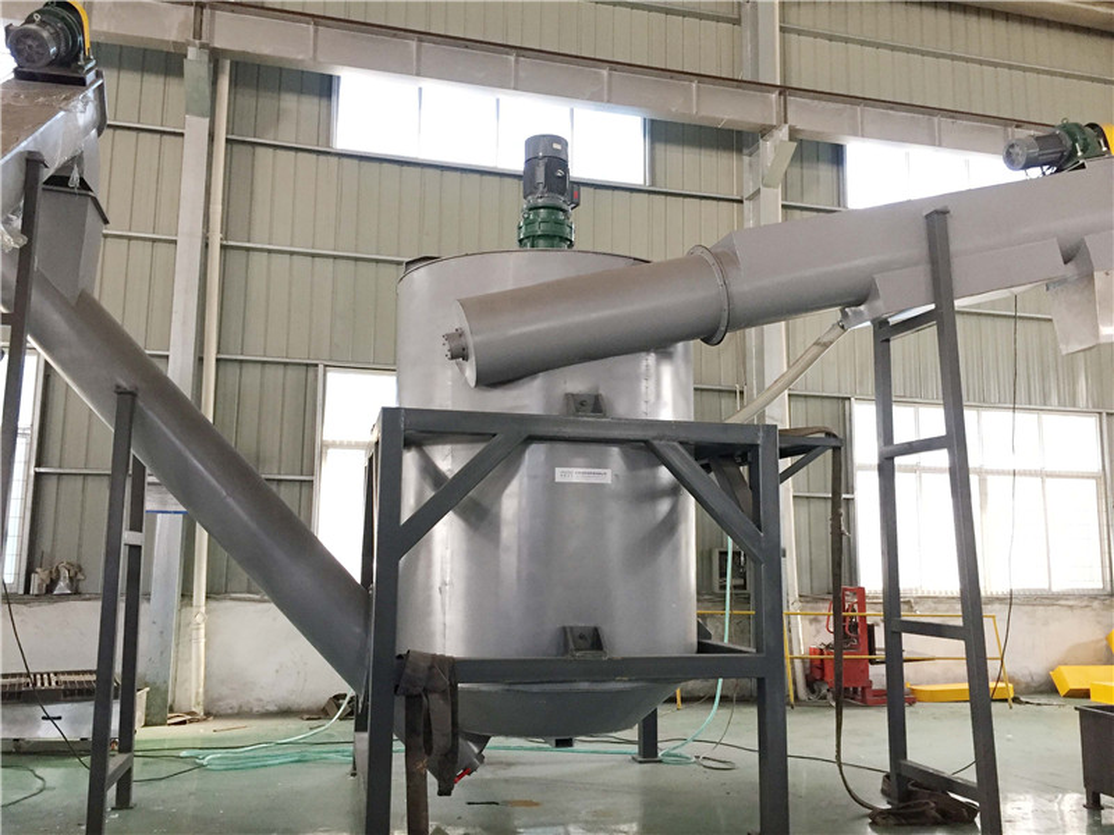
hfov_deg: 61.7
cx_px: 557
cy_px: 418
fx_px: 933
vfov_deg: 48.2
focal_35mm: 29
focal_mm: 4.15
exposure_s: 1/33
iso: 200
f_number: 2.2
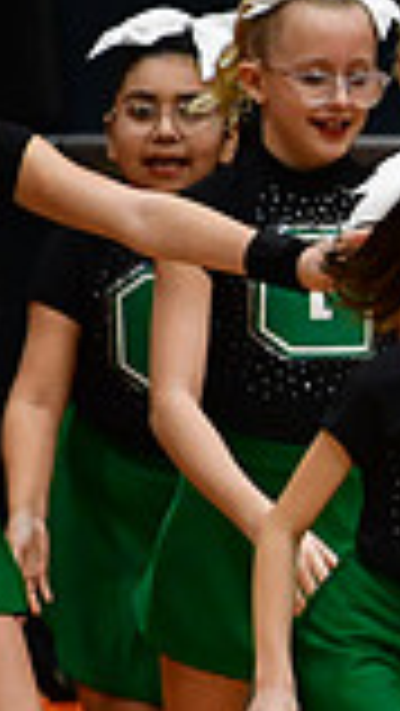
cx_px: 1151
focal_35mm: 1155
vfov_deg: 1.9
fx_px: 21755
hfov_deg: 1.1
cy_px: 452
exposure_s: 1/800
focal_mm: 200
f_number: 2.8
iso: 4000
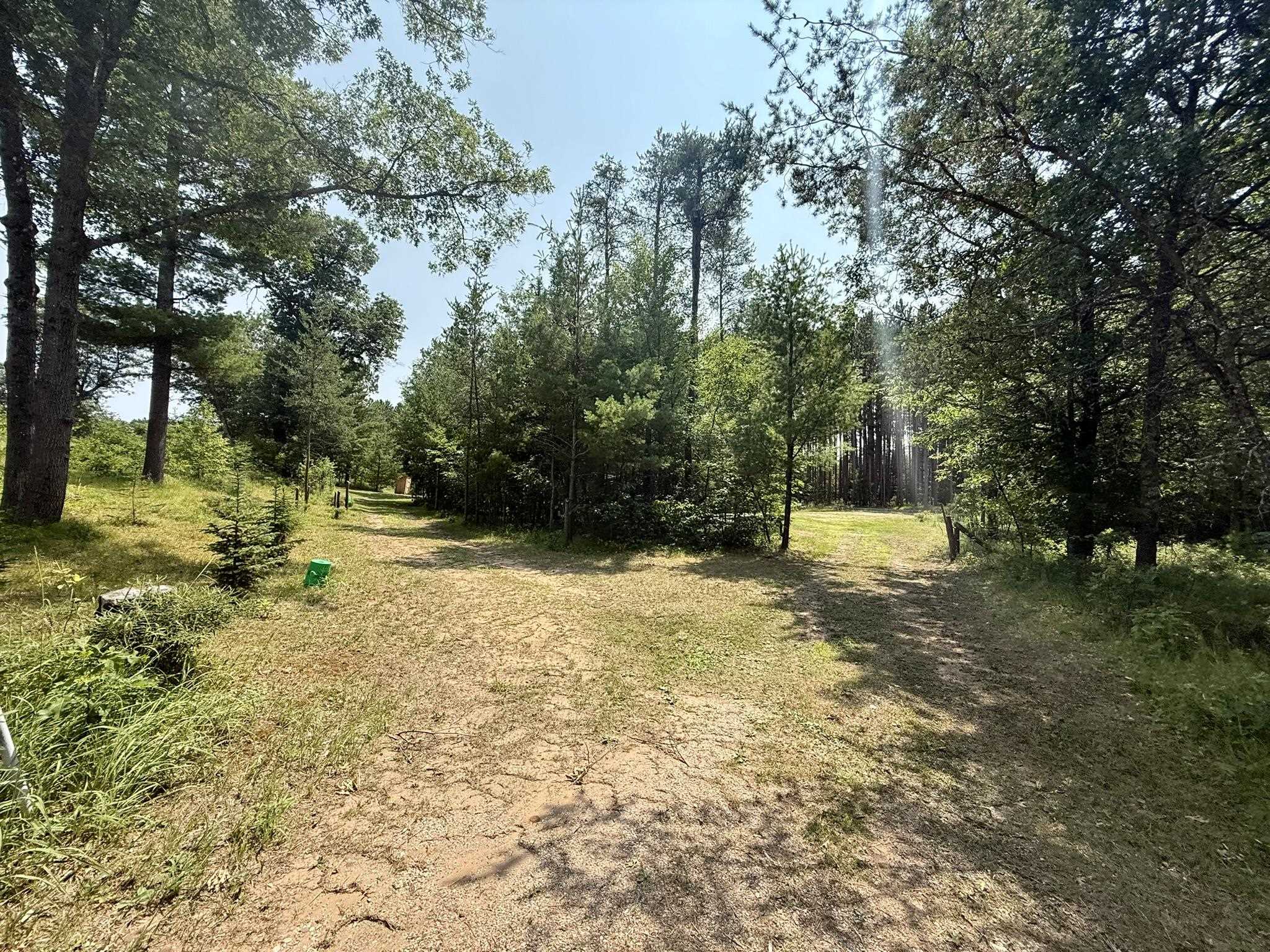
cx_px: 635
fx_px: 514
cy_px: 476
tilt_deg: +2.2
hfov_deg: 102.1
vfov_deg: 85.7
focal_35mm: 14
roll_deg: -1.0
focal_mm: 2.22
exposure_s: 1/1285
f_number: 2.2
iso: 64
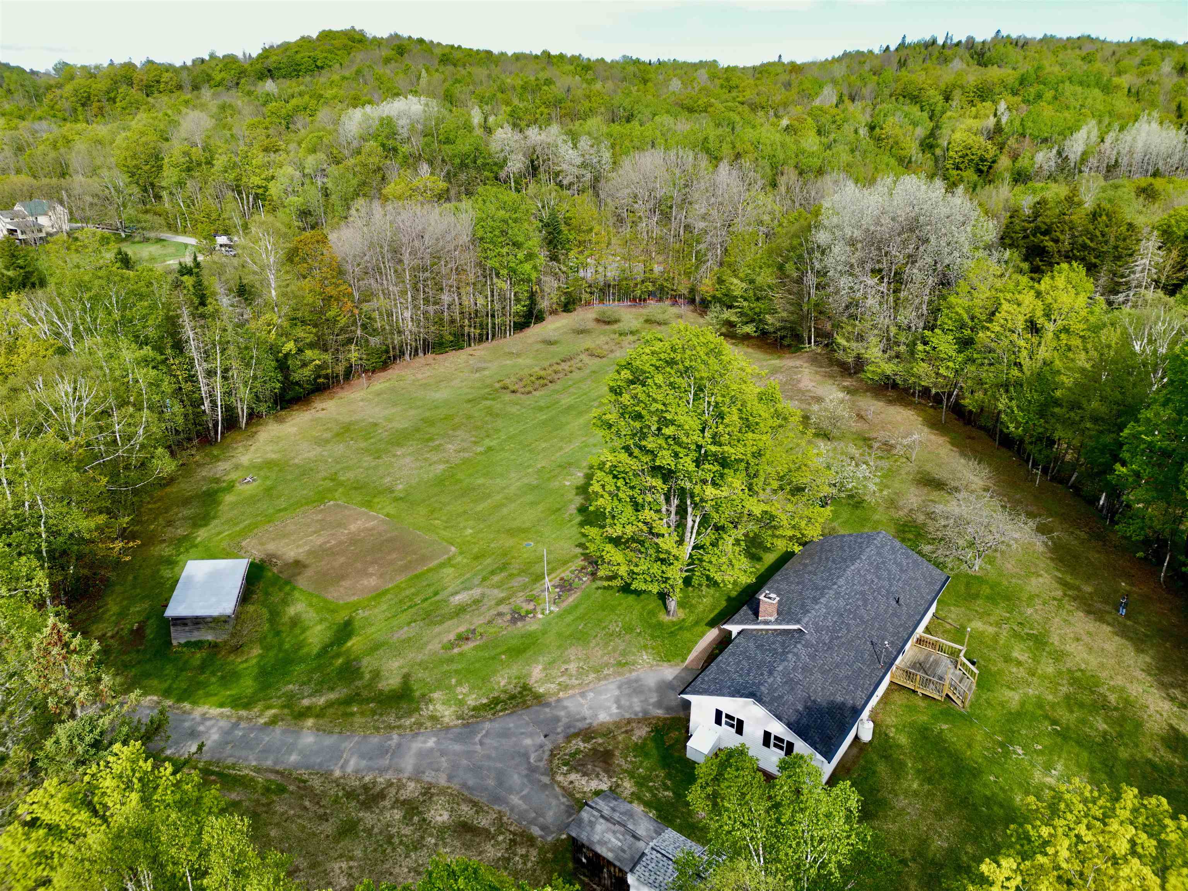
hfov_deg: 71.6
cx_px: 594
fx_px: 824
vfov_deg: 56.8
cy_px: 446
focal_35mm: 24
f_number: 1.7
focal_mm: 6.72
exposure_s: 1/800
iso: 130
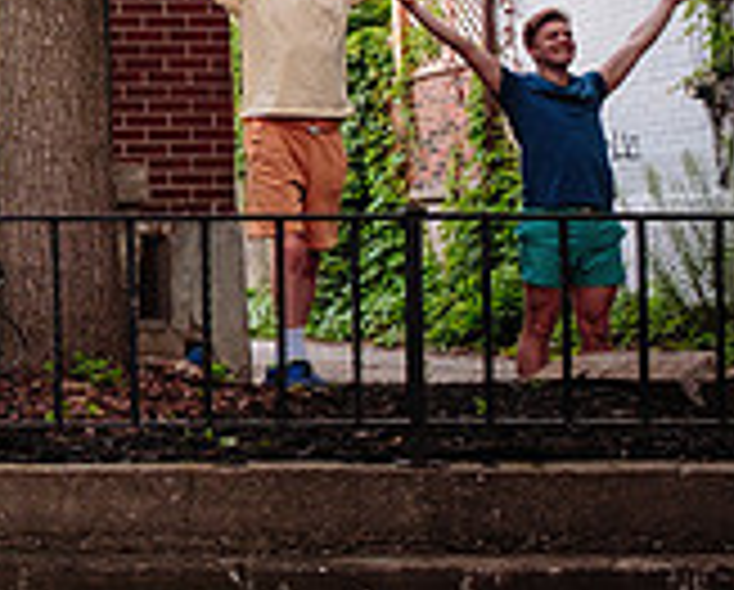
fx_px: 2111
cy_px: 114
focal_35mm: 97
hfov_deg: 16.9
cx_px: -521
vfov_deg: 15.8
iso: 400
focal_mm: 18.7
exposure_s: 1/400
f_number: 4
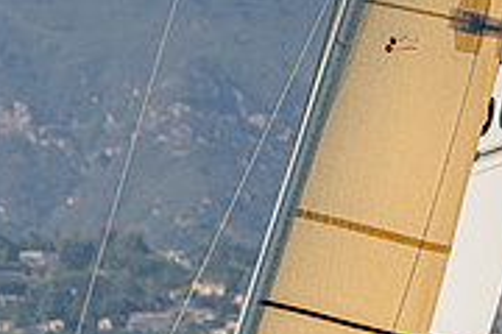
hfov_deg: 2.2
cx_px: -56
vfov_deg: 1.5
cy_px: 608
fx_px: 12884
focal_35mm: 924
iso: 500
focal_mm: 240
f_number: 8
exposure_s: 1/2500
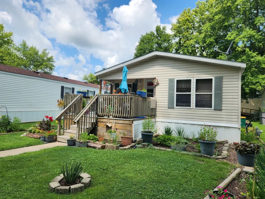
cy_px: 100
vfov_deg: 58.9
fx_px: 176
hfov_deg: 73.9
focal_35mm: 23
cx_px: 132
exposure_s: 1/1410
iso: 20
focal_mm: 5.4
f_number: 1.8
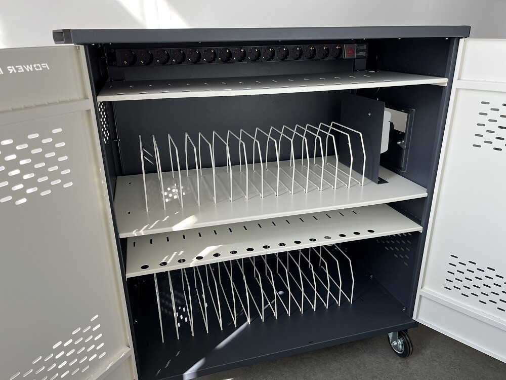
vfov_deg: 53.1
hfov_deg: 67.3
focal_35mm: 26
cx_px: 253
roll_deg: +1.7
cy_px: 190
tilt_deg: -21.1
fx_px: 380
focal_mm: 5.1
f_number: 1.6
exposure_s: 1/224
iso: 40
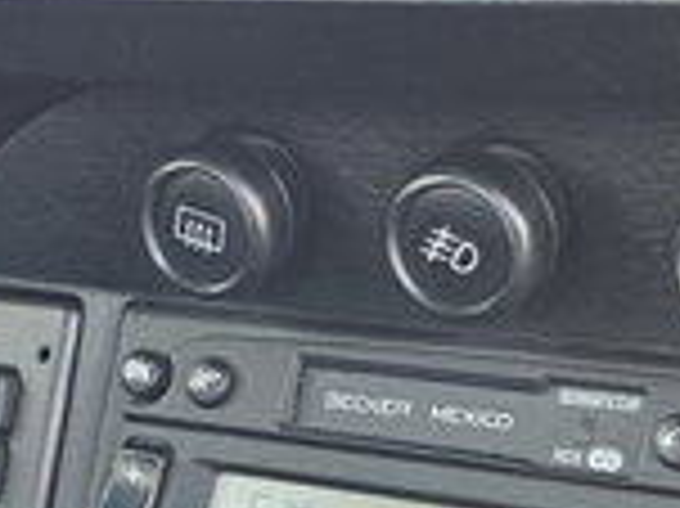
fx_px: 2297
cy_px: 436
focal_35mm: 117
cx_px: 81
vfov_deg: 12.6
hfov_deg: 16.6
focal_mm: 6.3
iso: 200
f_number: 1.7
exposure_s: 1/180
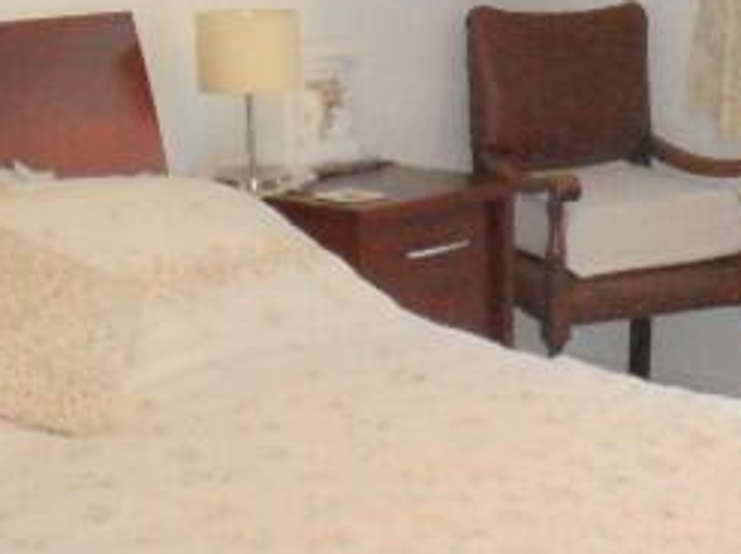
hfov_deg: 19.5
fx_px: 2139
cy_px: 298
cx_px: 593
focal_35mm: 100
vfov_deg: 14.8
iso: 200
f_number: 3.2
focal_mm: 3.9
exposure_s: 1/30
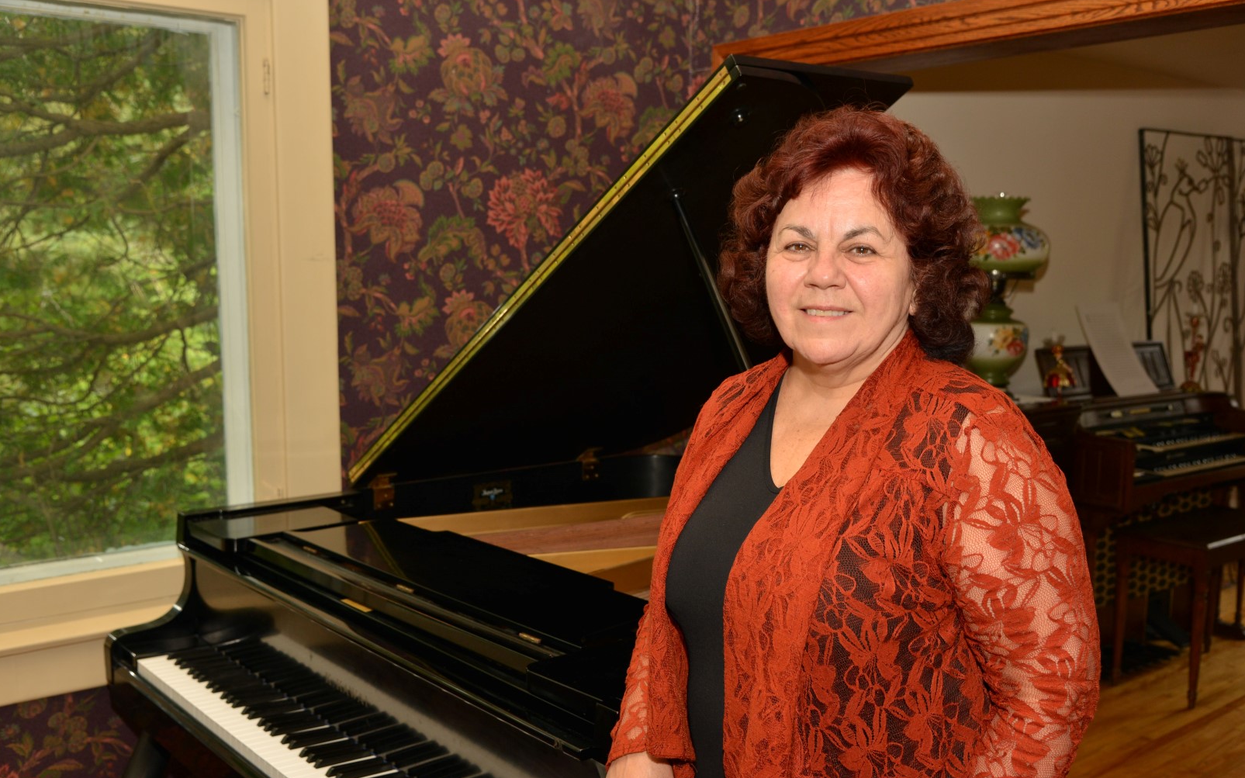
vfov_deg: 35.3
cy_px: 412
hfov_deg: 54.0
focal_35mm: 36
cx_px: 625
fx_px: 1221
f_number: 5.6
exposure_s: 1/160
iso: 500
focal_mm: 35
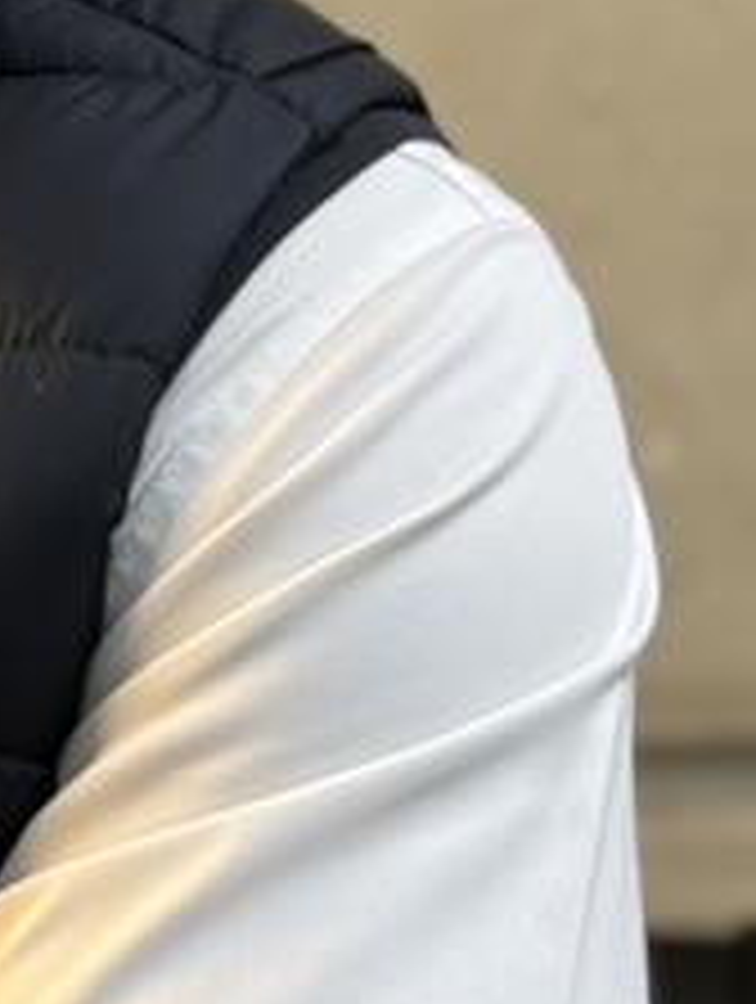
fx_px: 6388
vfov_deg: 9.0
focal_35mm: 220
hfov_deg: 6.6
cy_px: 122
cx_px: -612
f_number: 1.78
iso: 100
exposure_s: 1/107
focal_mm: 6.76
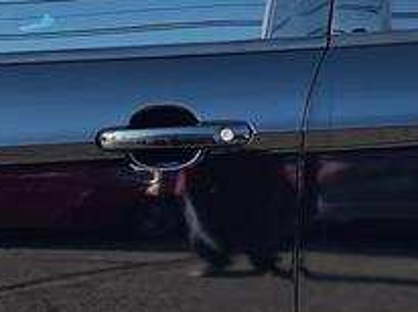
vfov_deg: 10.3
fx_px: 1725
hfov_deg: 13.8
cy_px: 241
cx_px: 213
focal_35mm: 143
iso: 12
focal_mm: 6.3
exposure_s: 1/165
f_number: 1.7
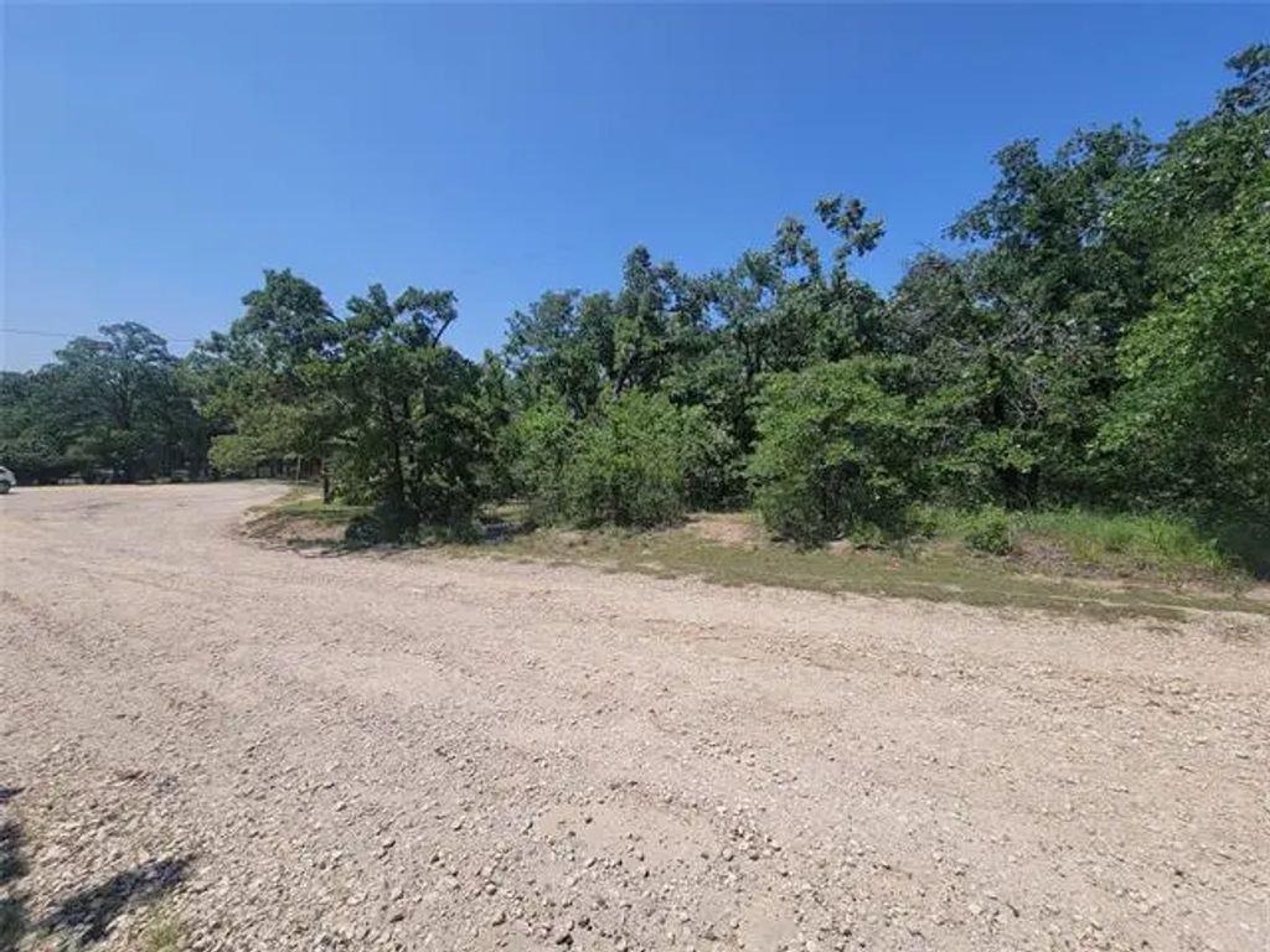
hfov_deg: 106.2
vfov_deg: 89.9
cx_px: 635
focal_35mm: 13
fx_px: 477
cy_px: 476
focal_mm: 2.2
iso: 50
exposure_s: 1/2283
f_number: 2.2
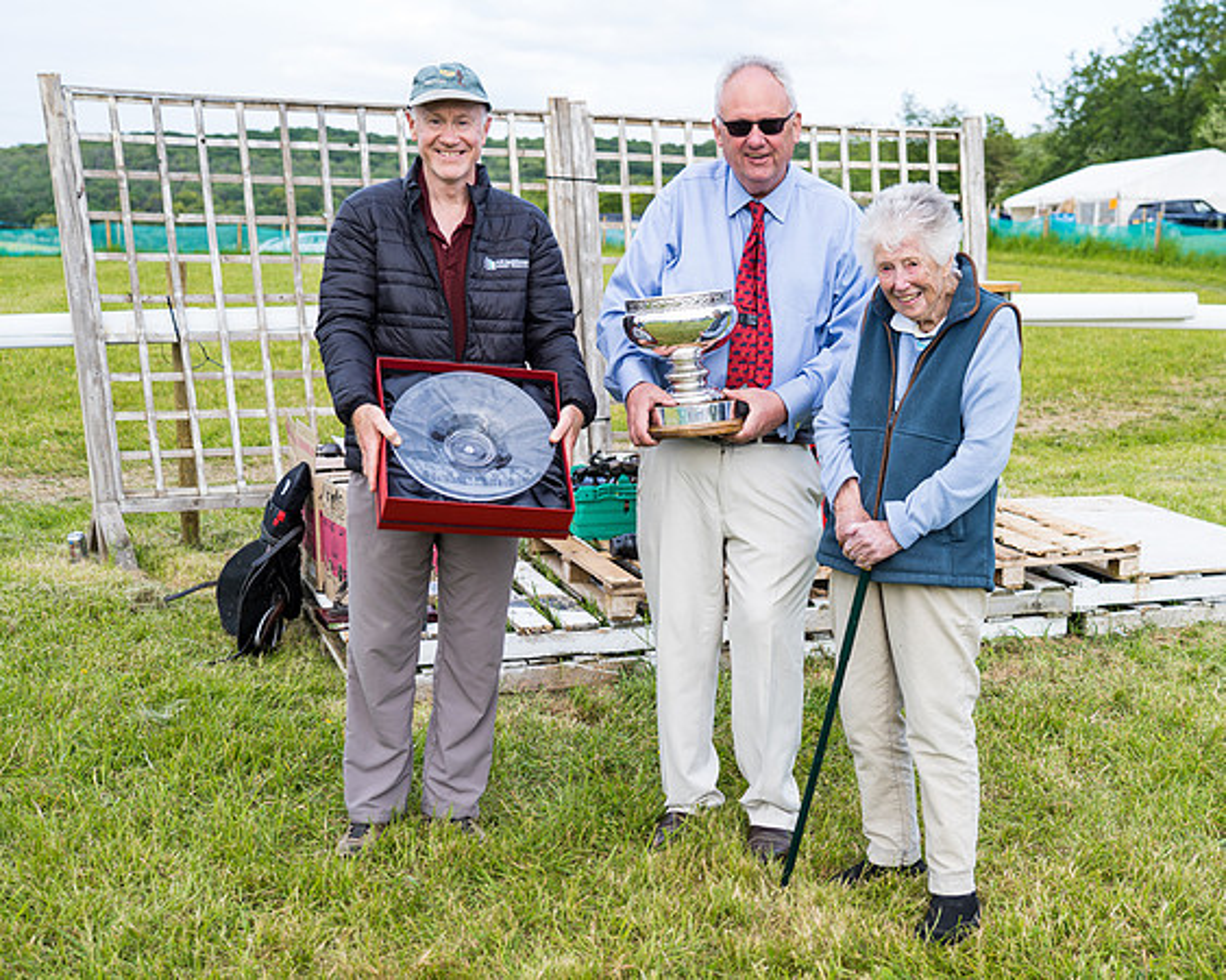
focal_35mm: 46
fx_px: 1678
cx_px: 777
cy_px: 493
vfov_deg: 32.6
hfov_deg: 39.8
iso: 50
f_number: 4
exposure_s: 1/160
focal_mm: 37
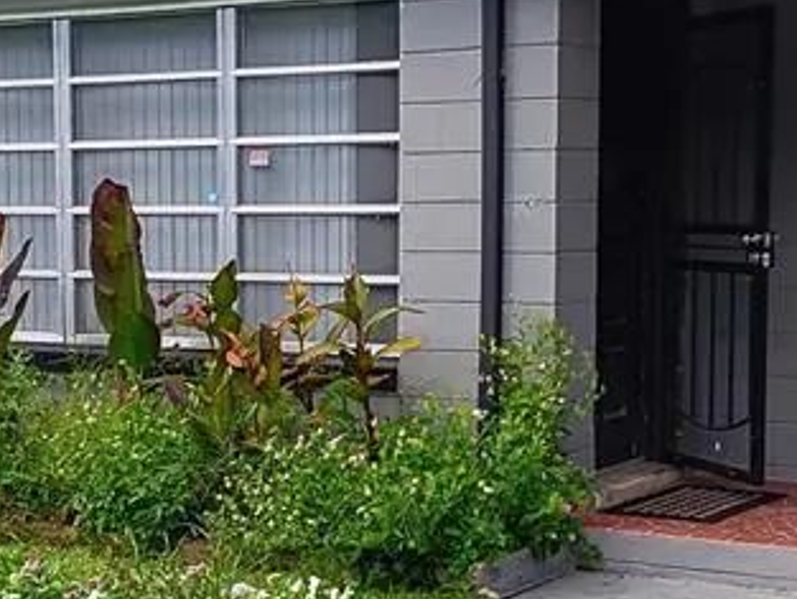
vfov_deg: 17.3
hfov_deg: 22.9
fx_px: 1958
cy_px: 415
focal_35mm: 85
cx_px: 257
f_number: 1.8
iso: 20
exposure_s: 1/200
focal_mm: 3.98
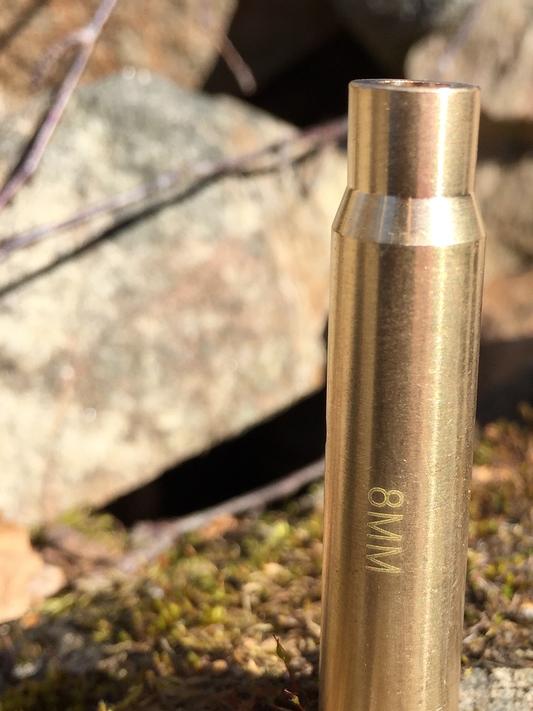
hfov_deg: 30.3
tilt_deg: -20.9
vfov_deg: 40.3
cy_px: 407
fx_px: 965
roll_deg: -5.8
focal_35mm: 47
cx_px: 412
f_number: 2.2
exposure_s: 1/898
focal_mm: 4.15
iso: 32
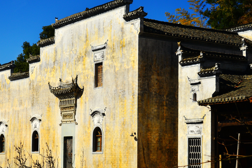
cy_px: 115
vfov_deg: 16.0
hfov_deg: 23.8
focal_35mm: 85
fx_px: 595
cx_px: 85
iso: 200
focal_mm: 50
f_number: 4.5
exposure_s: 1/2000
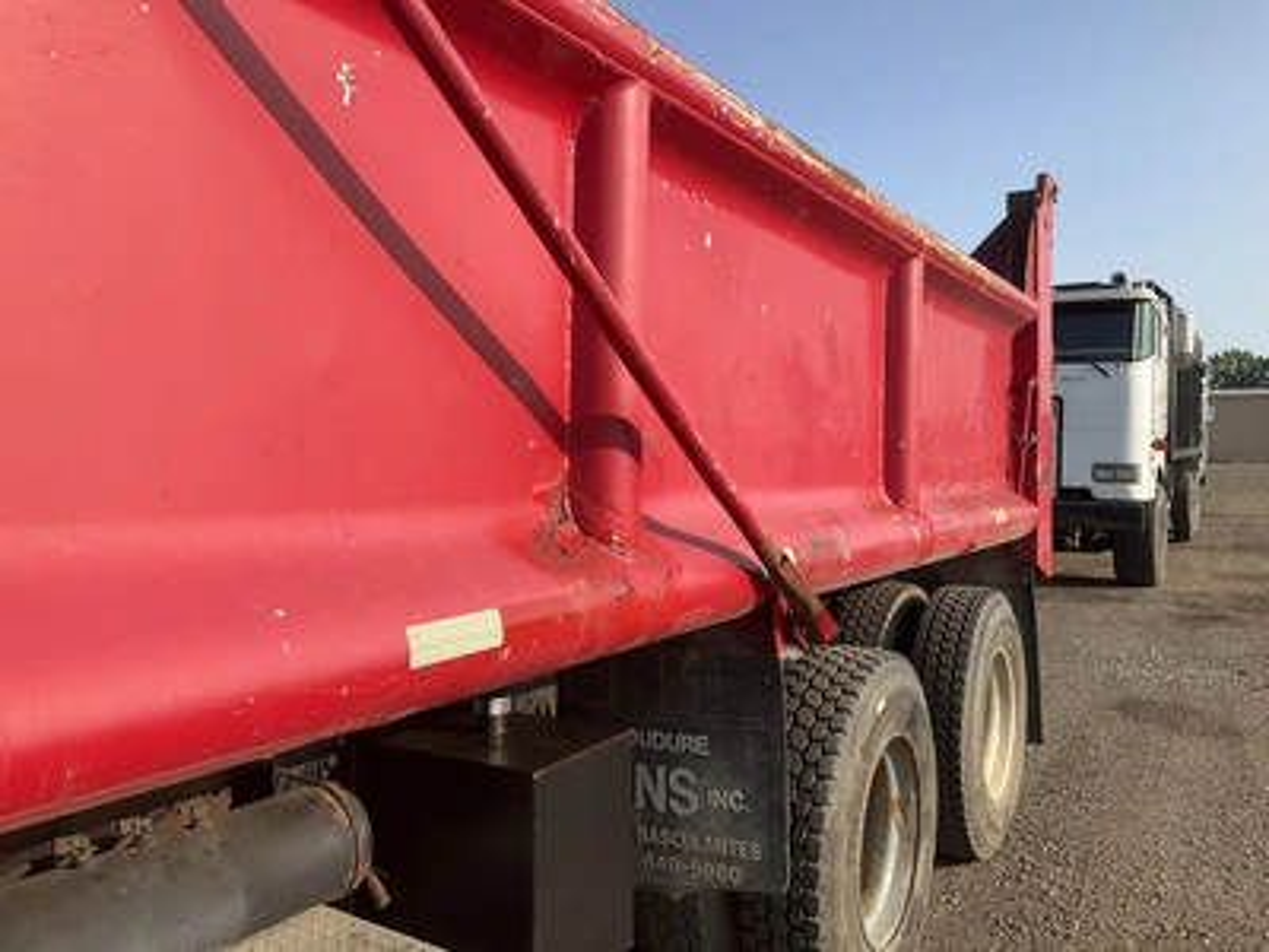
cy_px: 476
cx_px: 634
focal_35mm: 29
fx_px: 1063
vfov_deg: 48.2
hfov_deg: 61.7
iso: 25
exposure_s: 1/1015
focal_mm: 3
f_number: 1.8
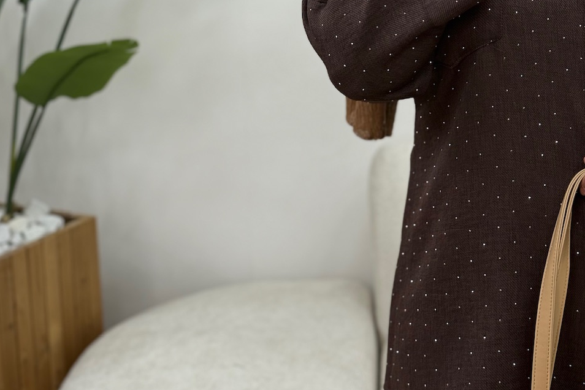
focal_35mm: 67
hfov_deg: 30.1
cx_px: 291
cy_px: 83
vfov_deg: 20.1
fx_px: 1089
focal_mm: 6.76
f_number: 1.78
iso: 64
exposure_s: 1/631
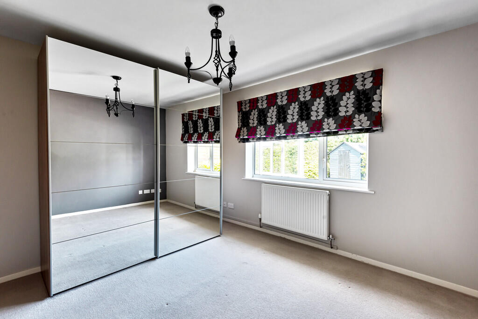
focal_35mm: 16
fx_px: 213
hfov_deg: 96.7
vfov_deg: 73.8
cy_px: 160
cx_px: 239
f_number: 9
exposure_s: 1/25
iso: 250
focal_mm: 16
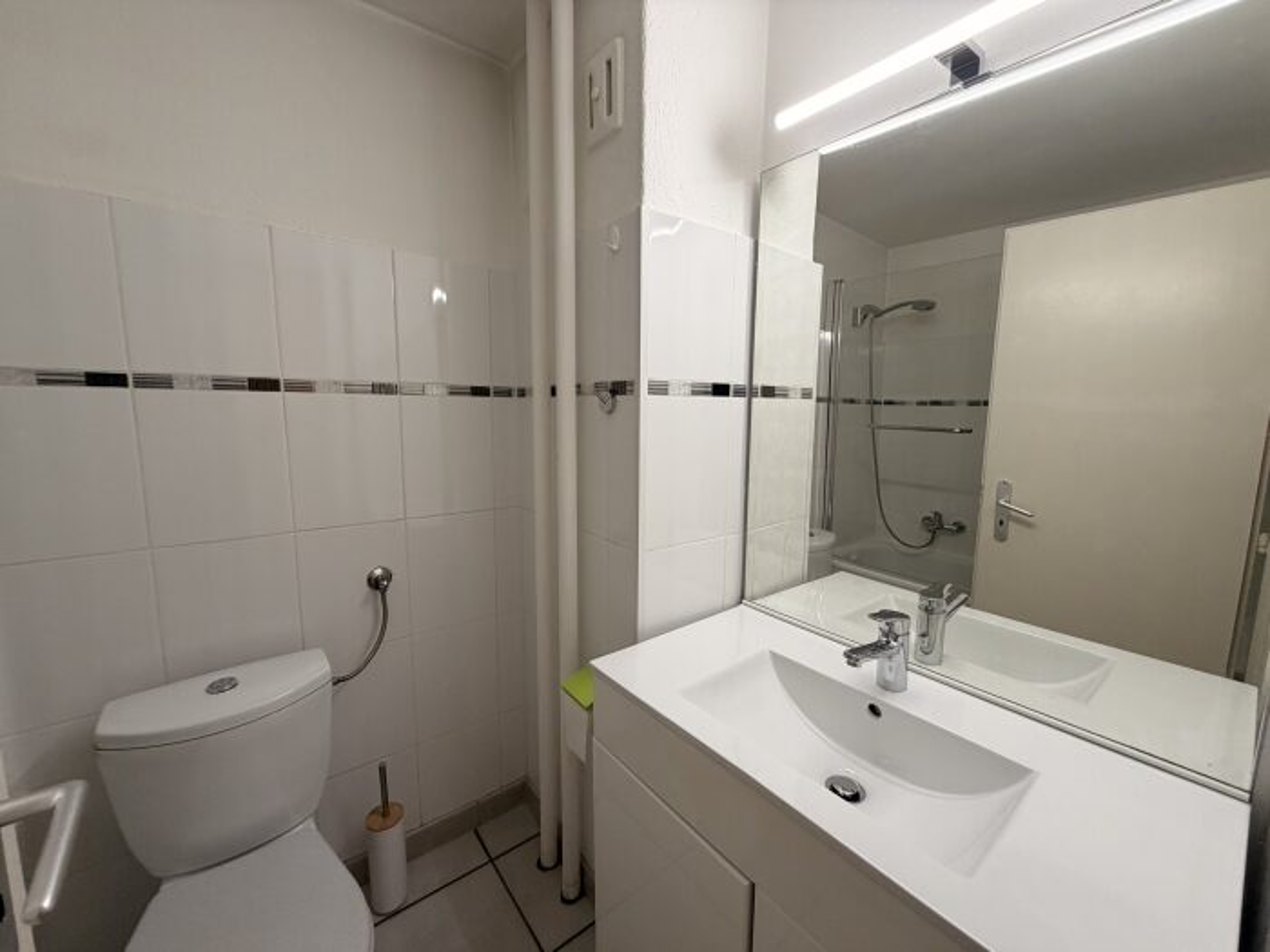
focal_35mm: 14
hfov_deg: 102.1
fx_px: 514
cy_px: 476
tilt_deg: -7.0
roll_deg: +0.2
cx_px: 635
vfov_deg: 85.7
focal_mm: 2.22
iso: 160
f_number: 2.2
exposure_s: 1/100
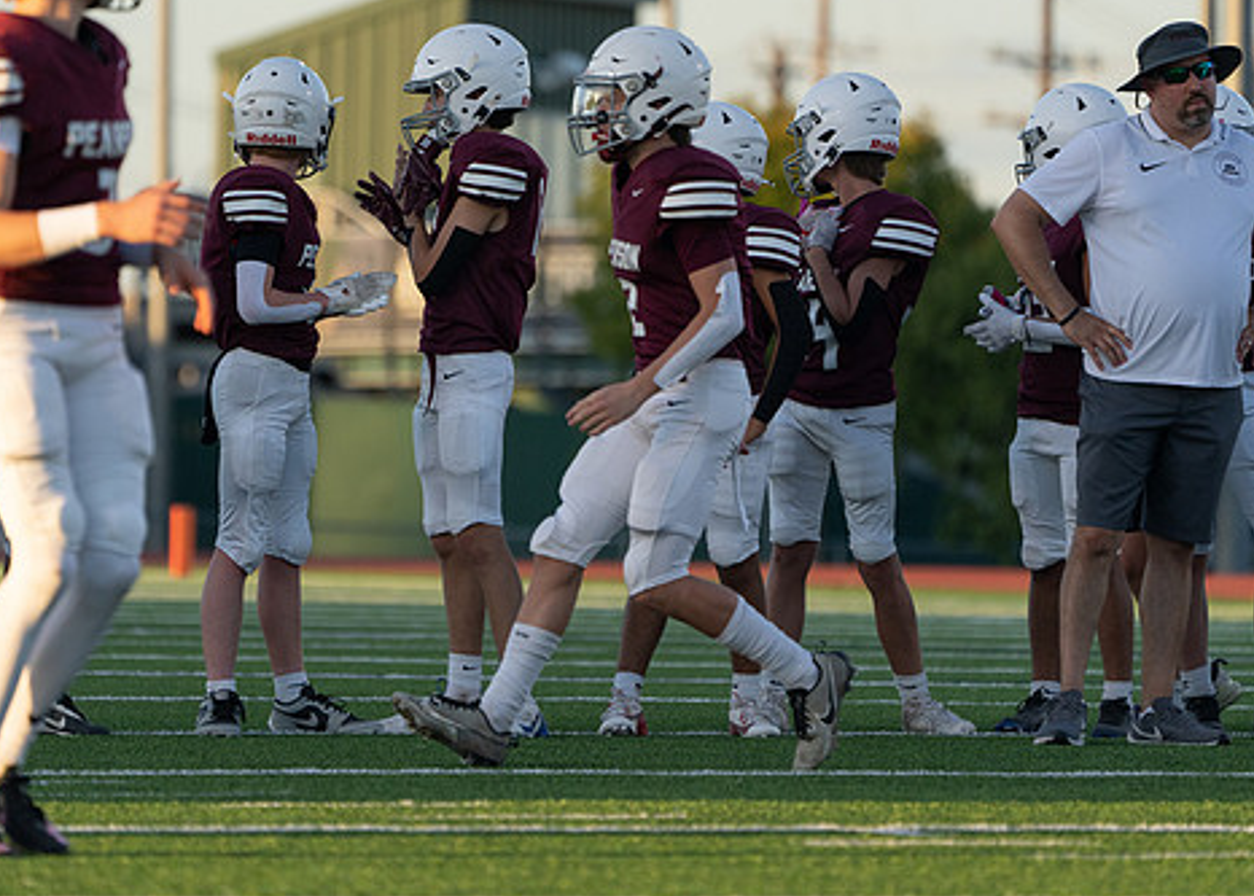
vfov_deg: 3.1
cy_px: 344
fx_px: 16634
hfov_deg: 4.3
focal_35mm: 467
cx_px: 484
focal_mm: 358
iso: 800
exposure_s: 1/1250
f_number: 5.6
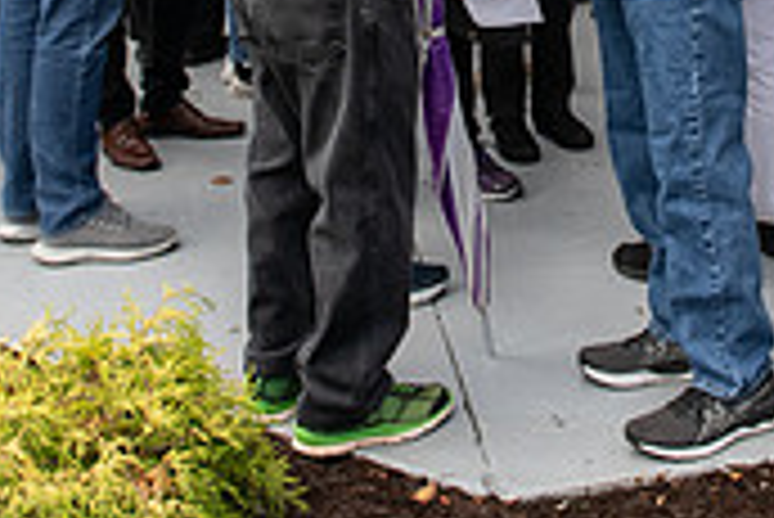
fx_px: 1743
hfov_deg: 24.7
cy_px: -282
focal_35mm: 81
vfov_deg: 15.5
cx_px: 608
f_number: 4
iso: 250
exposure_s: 1/250
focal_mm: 24
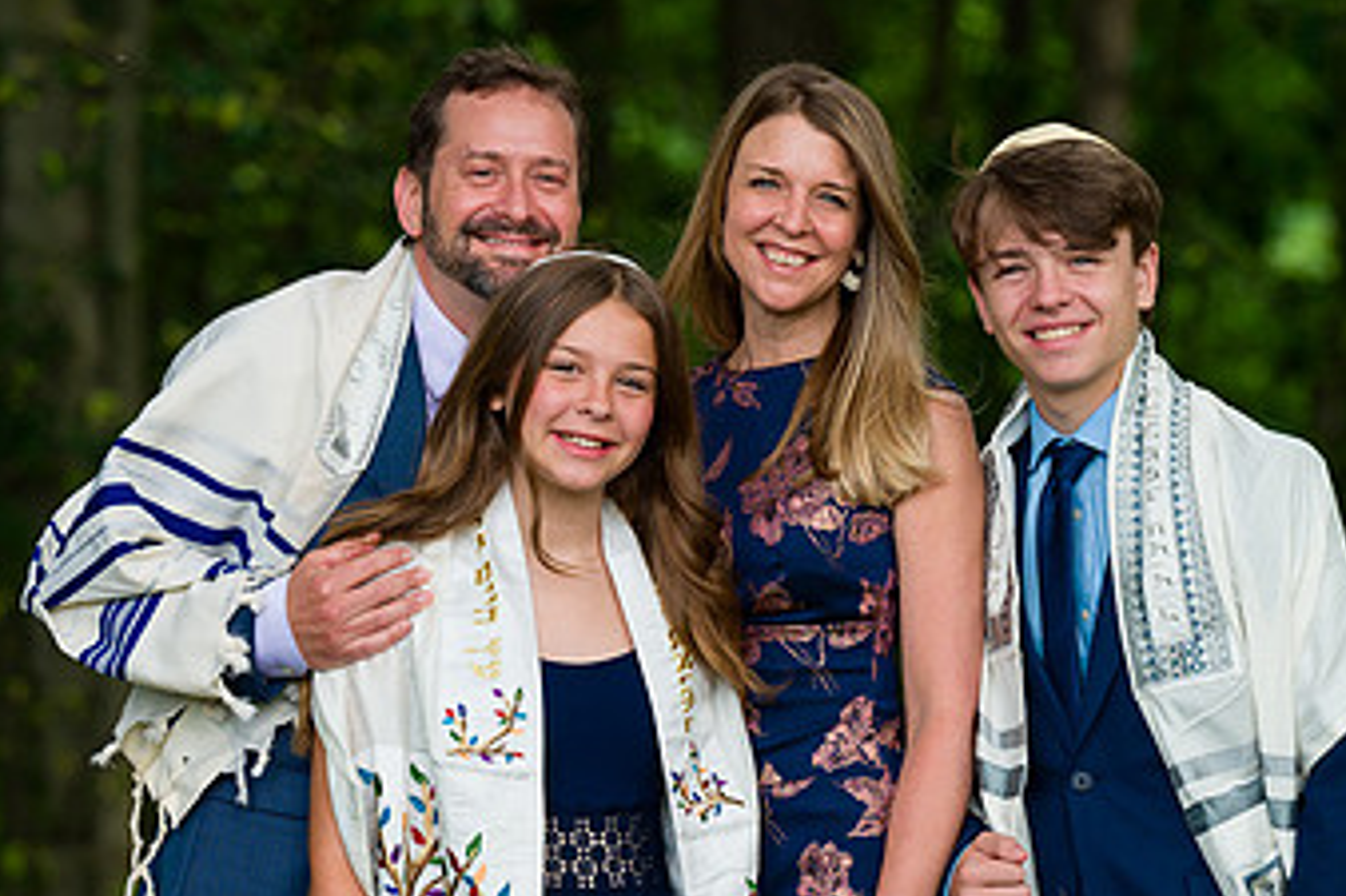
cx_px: 783
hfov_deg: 9.5
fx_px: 8072
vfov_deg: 6.4
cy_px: 552
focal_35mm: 216
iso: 200
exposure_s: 1/400
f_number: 3.5
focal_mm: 115
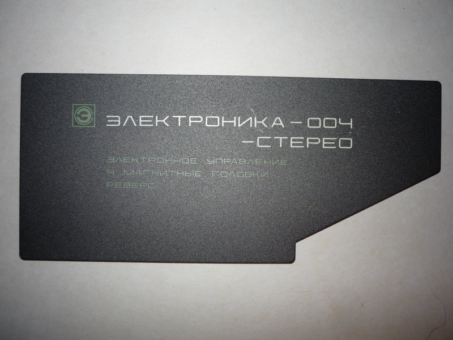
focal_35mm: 32
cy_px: 170
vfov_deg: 44.2
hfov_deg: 56.8
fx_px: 419
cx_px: 226
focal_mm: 5.2
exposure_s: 1/30
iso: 100
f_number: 4
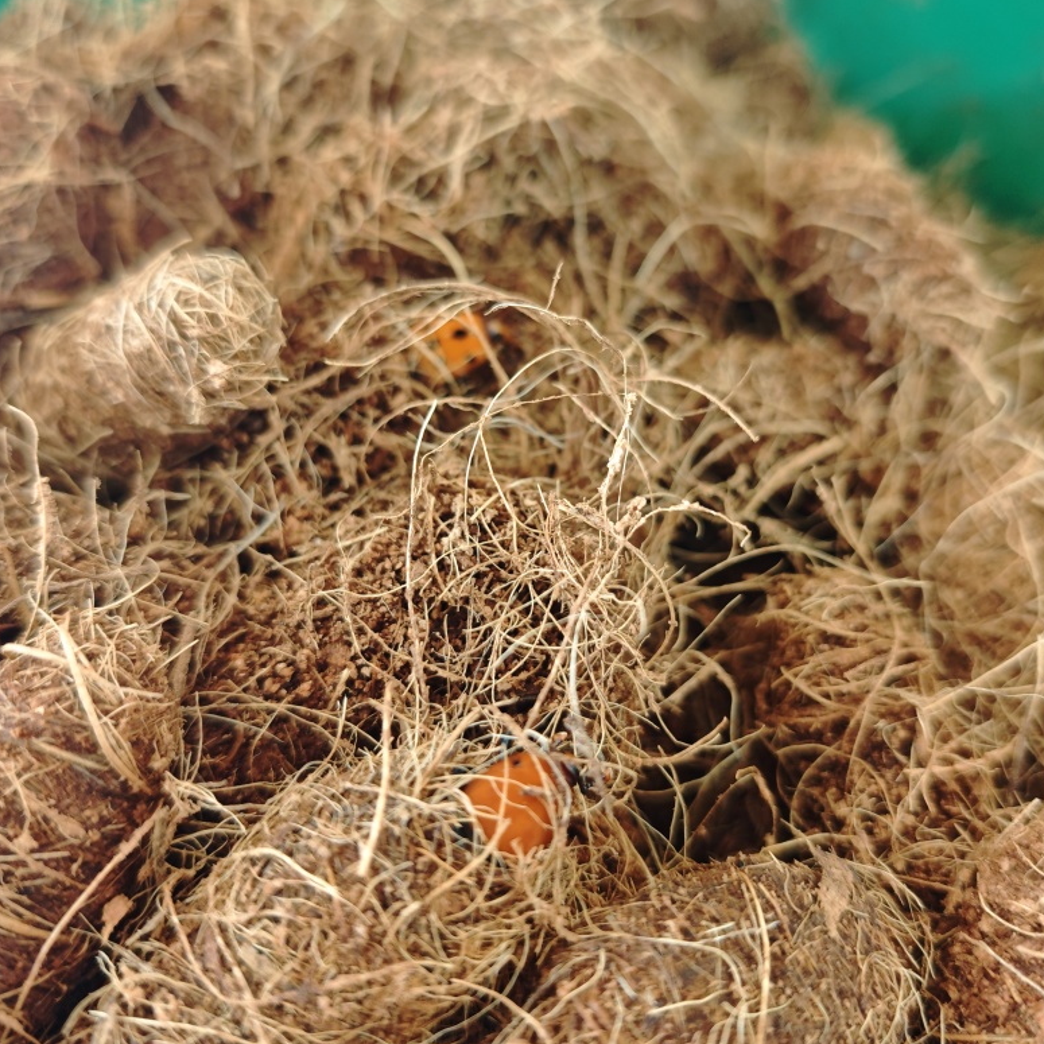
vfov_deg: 57.3
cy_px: 496
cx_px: 533
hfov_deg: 57.3
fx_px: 955
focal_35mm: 28
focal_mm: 6.55
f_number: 1.62
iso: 800
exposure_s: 1/36.6
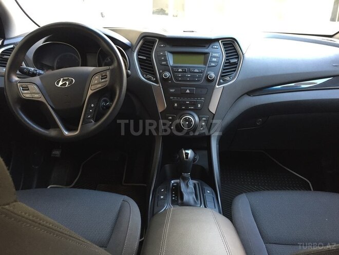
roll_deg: -3.0
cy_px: 128
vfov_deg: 48.2
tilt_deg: -23.0
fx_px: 284
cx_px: 170
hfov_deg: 61.7
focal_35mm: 29
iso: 125
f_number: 2.2
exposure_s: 1/33
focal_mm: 4.15
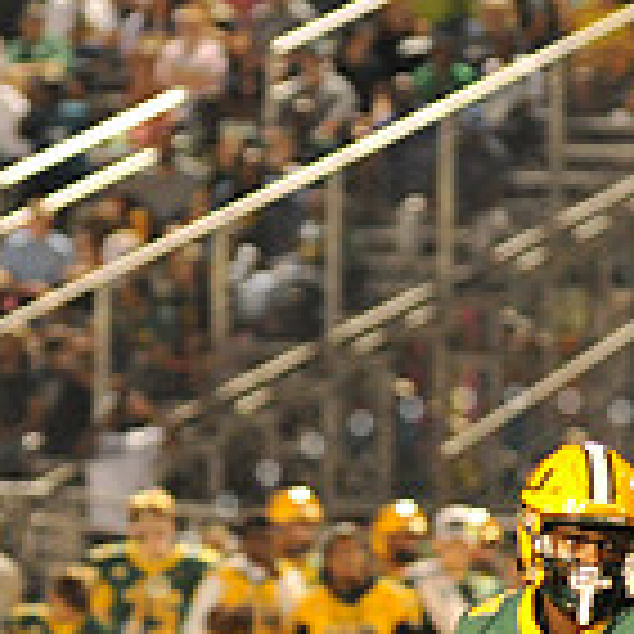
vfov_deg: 2.5
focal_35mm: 698
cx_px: 508
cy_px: 809
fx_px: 14463
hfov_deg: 2.5
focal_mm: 200
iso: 6400
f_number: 4
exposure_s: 1/250
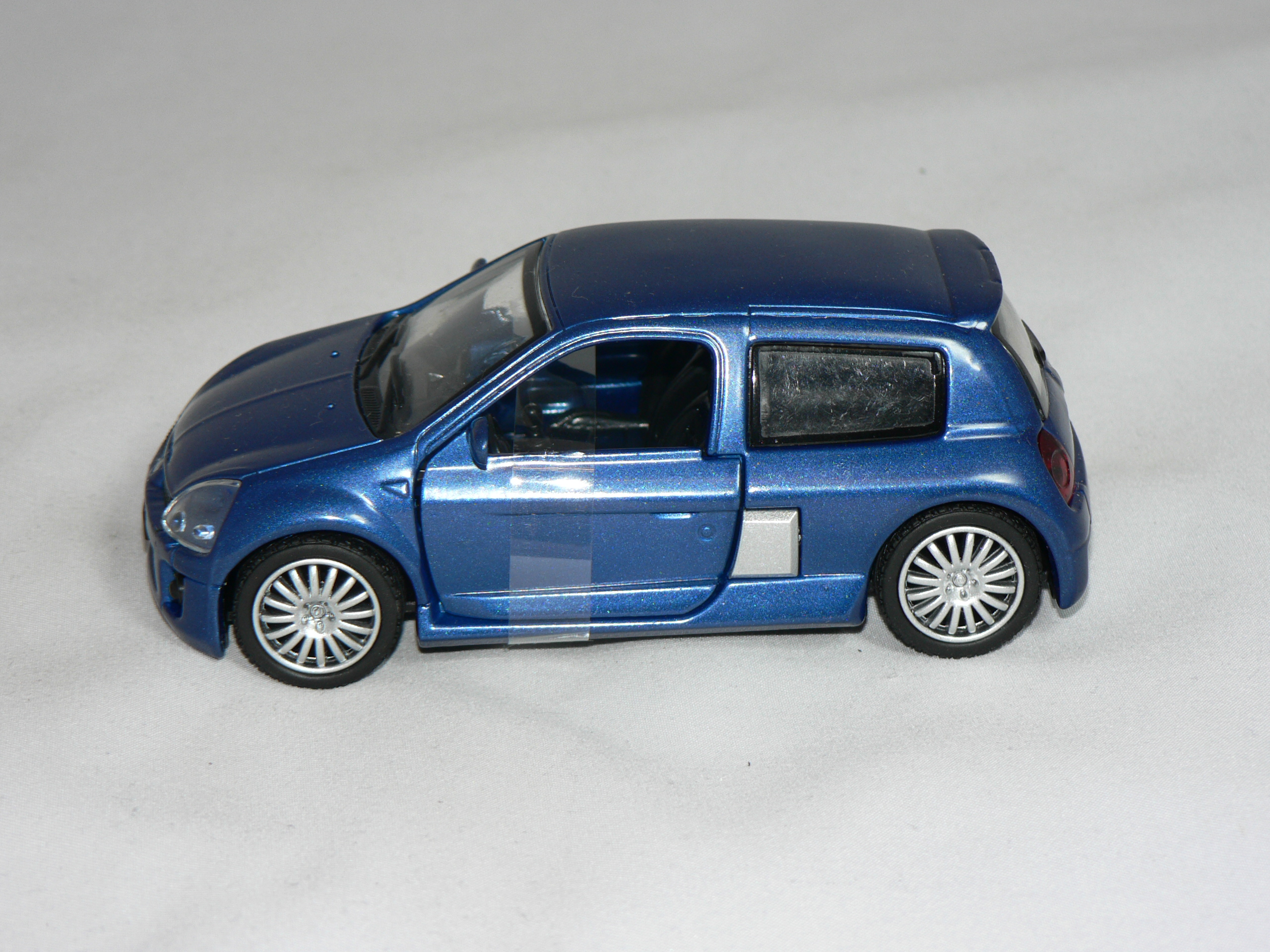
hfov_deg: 19.8
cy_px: 476
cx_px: 635
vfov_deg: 14.9
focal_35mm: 99
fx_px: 3632
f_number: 3.2
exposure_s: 1/60
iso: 80
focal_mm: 16.5
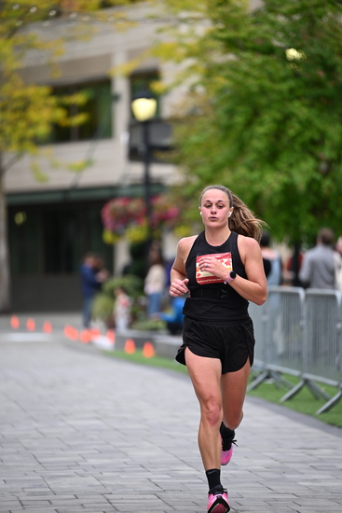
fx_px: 2848
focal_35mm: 200
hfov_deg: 6.9
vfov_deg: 10.3
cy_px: 256
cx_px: 171
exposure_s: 1/2000
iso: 640
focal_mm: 200
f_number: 2.8
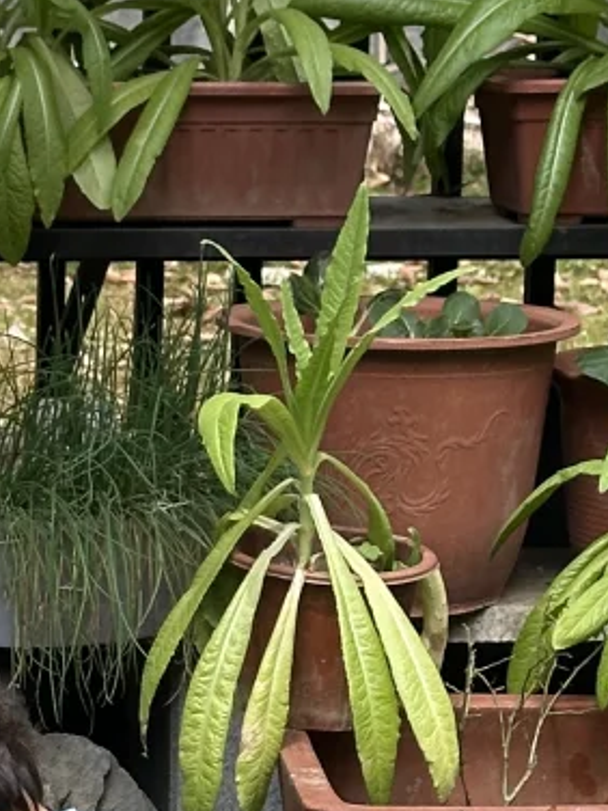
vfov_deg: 10.7
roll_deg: -1.3
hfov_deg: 8.0
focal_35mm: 184
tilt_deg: -11.5
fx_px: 4309
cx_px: -198
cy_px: 595
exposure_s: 1/1107
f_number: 1.78
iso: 64
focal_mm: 6.86
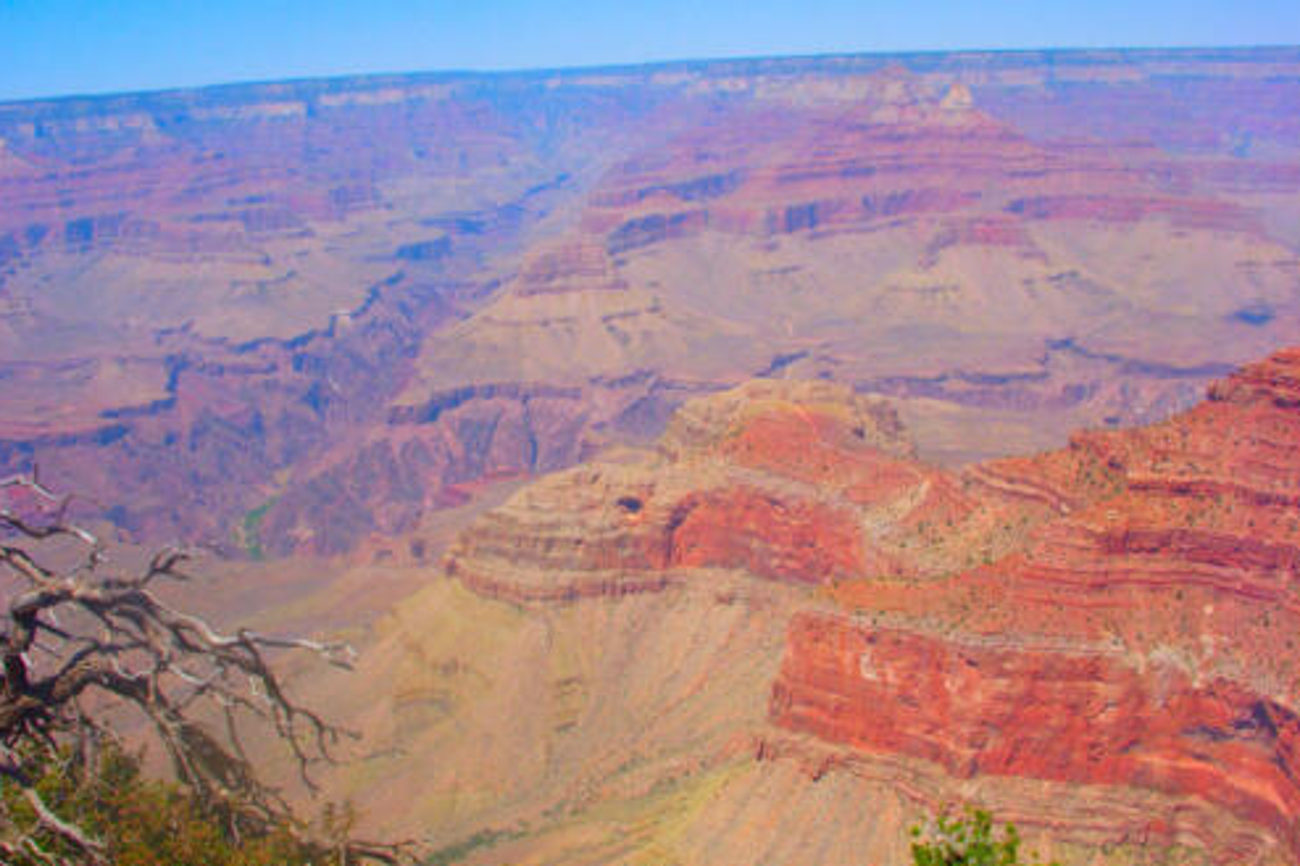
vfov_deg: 33.4
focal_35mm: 40
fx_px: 1444
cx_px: 650
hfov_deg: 48.5
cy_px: 409
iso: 100
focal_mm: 6.3
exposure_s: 1/400
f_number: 6.6
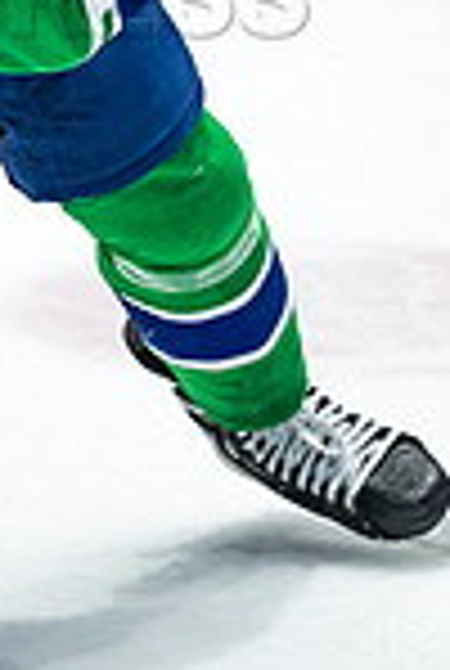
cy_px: -64
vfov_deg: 0.7
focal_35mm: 2819
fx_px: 52608
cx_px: 88
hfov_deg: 0.5
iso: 1600
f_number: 4
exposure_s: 1/1000
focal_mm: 600
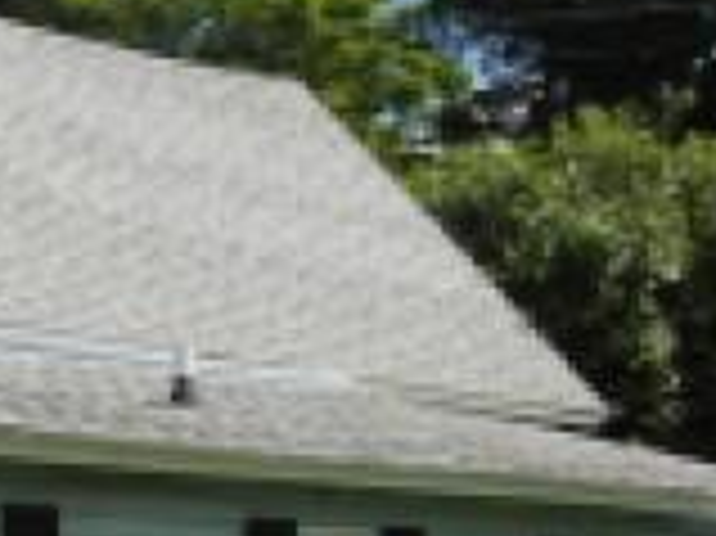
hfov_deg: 12.3
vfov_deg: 9.5
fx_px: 3204
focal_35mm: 155
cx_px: -243
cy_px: 511
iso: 100
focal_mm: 4
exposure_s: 1/1000
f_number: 3.6
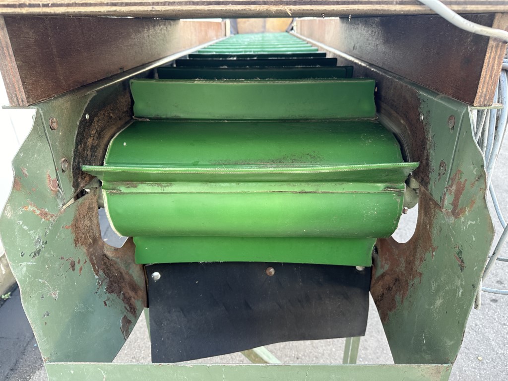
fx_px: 352
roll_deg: -0.3
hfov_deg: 71.6
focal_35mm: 24
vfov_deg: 56.8
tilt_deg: -24.8
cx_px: 254
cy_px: 190
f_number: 1.78
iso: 160
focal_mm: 6.86
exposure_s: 1/121
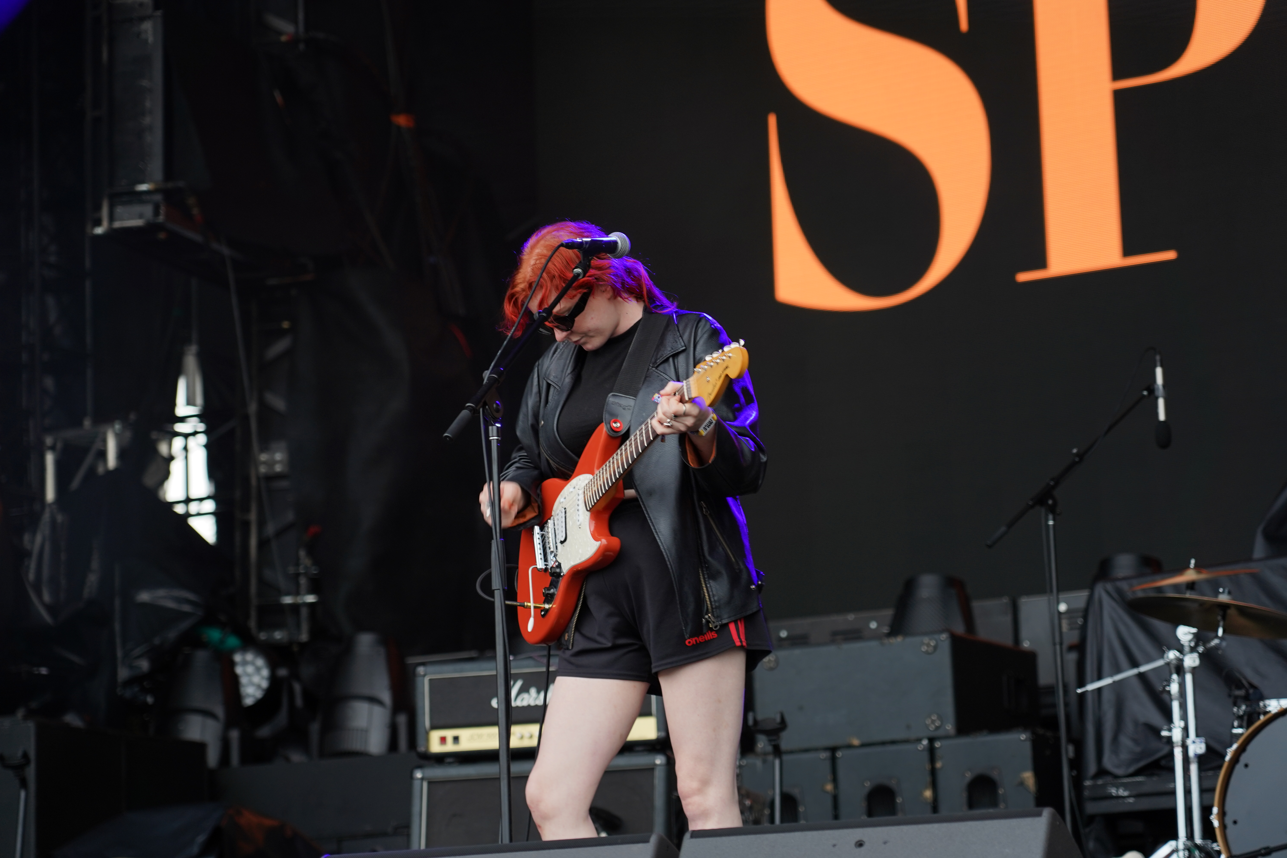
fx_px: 3753
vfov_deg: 13.0
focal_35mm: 105
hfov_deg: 19.5
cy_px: 429
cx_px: 644
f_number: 4
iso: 200
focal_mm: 105
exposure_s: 1/125
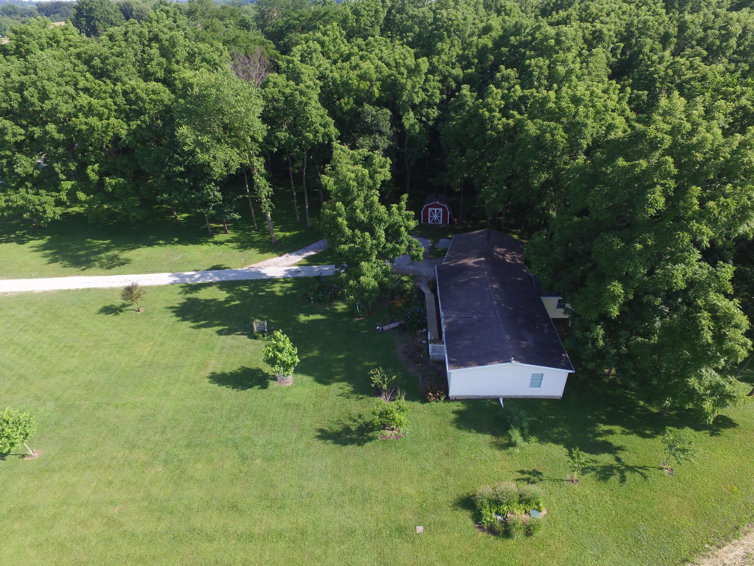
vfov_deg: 63.4
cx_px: 389
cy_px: 293
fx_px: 457
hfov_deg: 79.0
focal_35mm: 21
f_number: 2.8
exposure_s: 1/364
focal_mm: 3.61
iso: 100
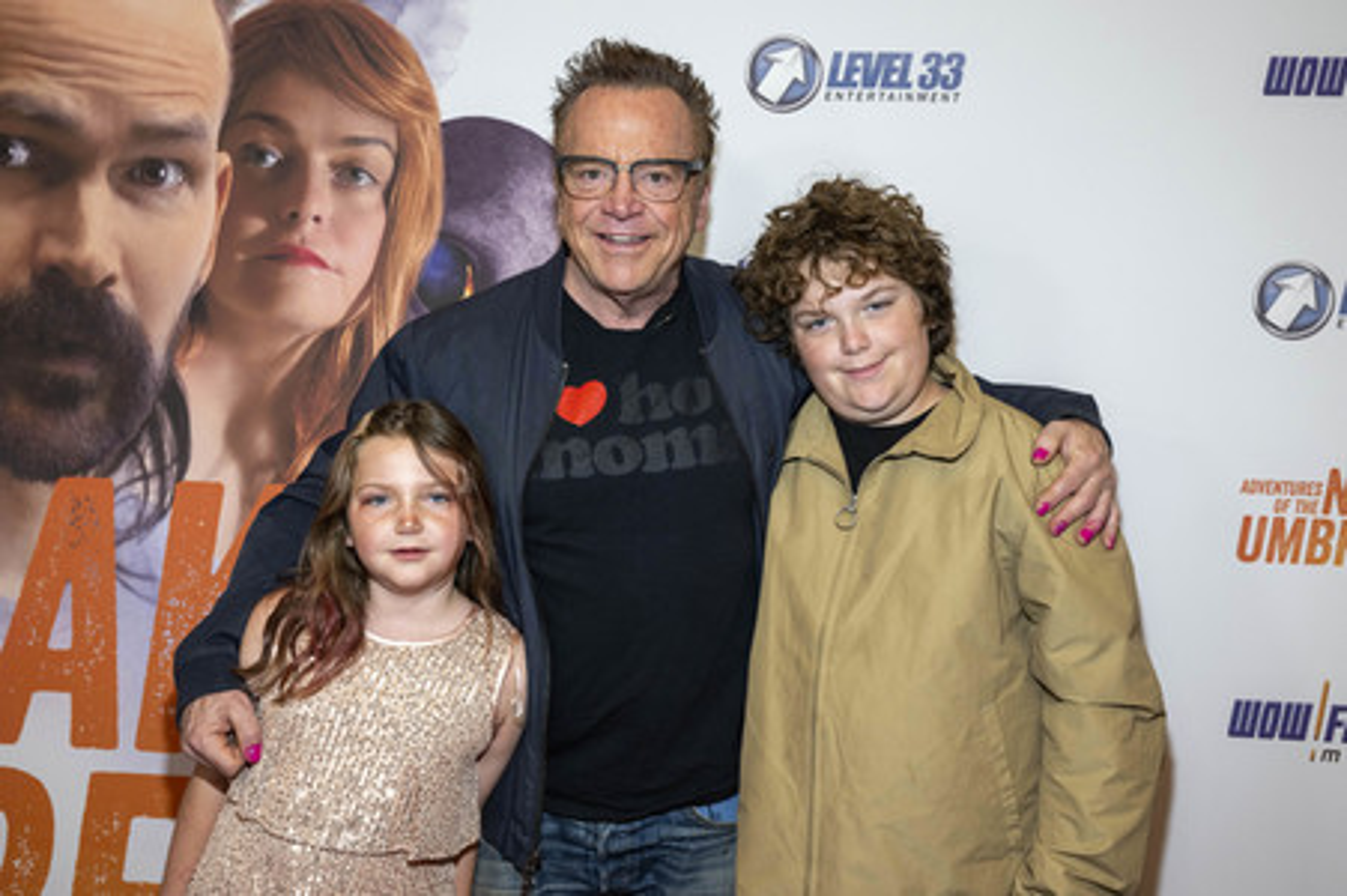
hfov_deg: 58.8
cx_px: 674
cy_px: 448
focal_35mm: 32
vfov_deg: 41.1
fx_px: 1196
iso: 800
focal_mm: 32
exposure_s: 1/200
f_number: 5.6
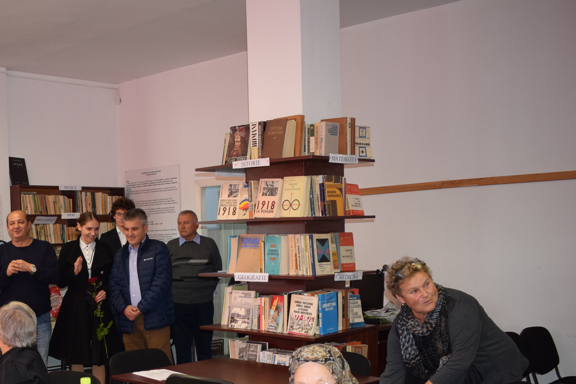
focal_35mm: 50
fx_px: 800
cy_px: 314
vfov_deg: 26.4
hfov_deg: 37.9
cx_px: 104
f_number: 4
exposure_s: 1/60
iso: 800
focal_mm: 20
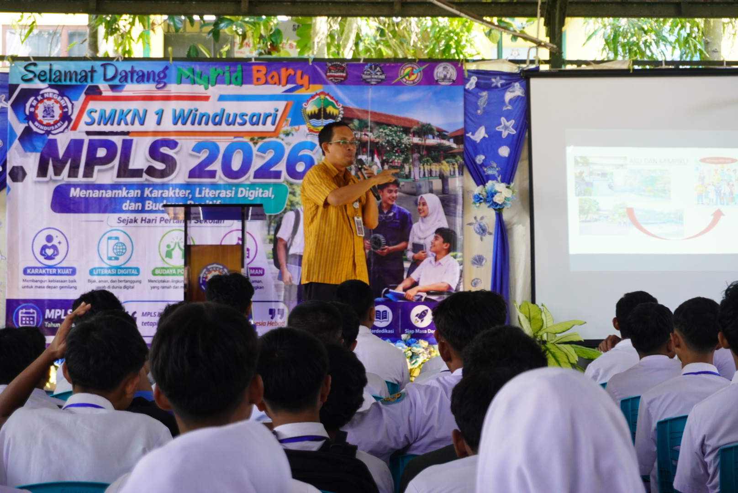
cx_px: 369
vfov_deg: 18.2
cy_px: 246
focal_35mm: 75
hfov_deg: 27.0
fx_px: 1539
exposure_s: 1/80
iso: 800
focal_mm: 50
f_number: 5.6
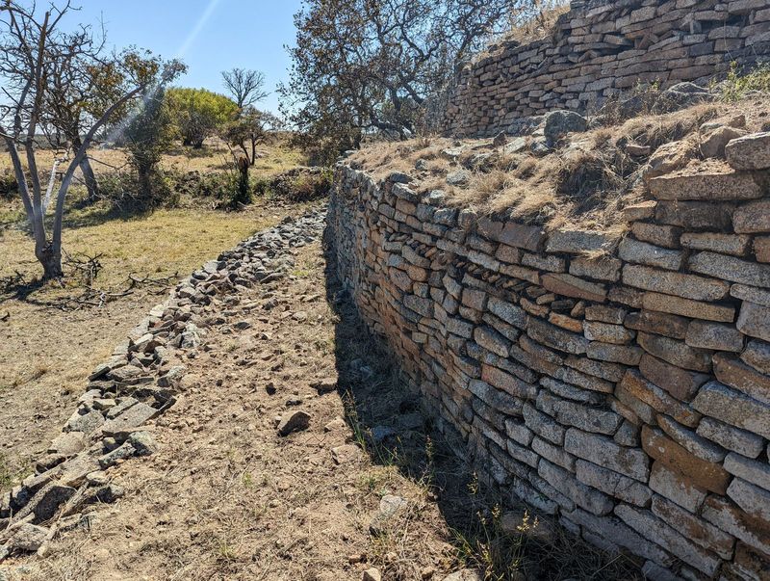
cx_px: 385
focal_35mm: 24
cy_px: 290
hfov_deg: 71.5
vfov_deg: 57.0
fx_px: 535
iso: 40
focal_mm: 6.81
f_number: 1.85
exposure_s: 1/1795
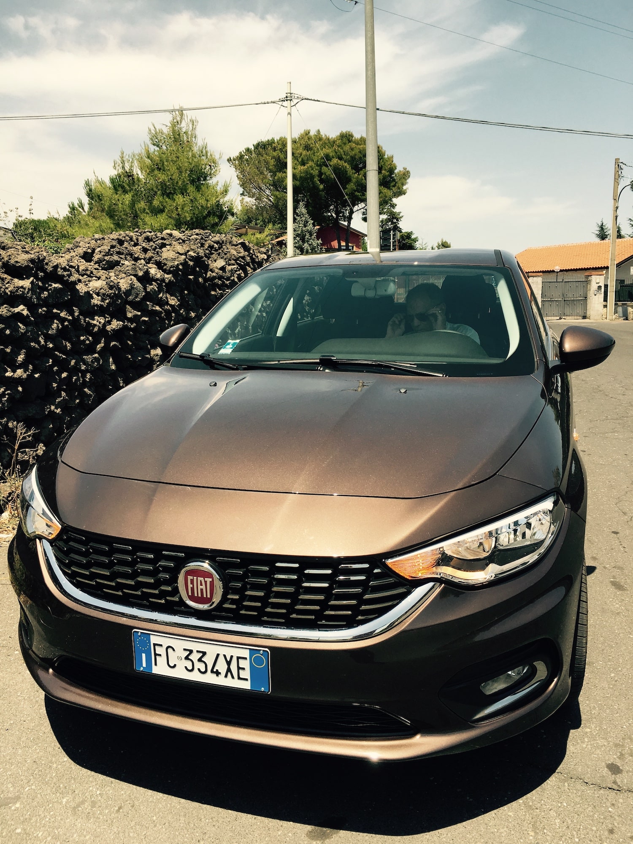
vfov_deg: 61.7
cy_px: 422
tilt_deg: -8.4
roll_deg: +0.7
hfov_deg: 48.2
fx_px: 707
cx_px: 316
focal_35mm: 29
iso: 25
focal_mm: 4.15
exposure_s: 1/1326
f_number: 2.2
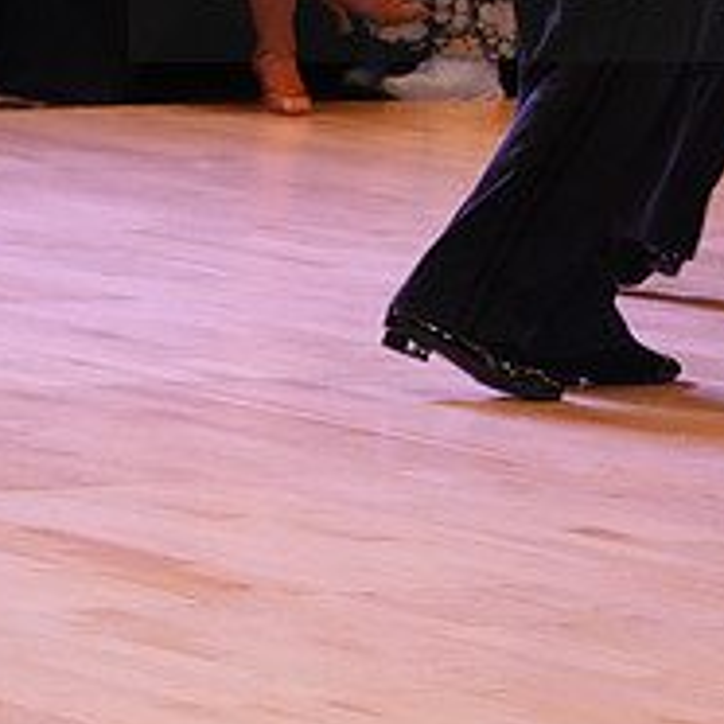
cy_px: -66
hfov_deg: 4.9
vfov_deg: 4.9
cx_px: 668
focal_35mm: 357
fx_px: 8448
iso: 10000
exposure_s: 1/320
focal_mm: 135
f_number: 8
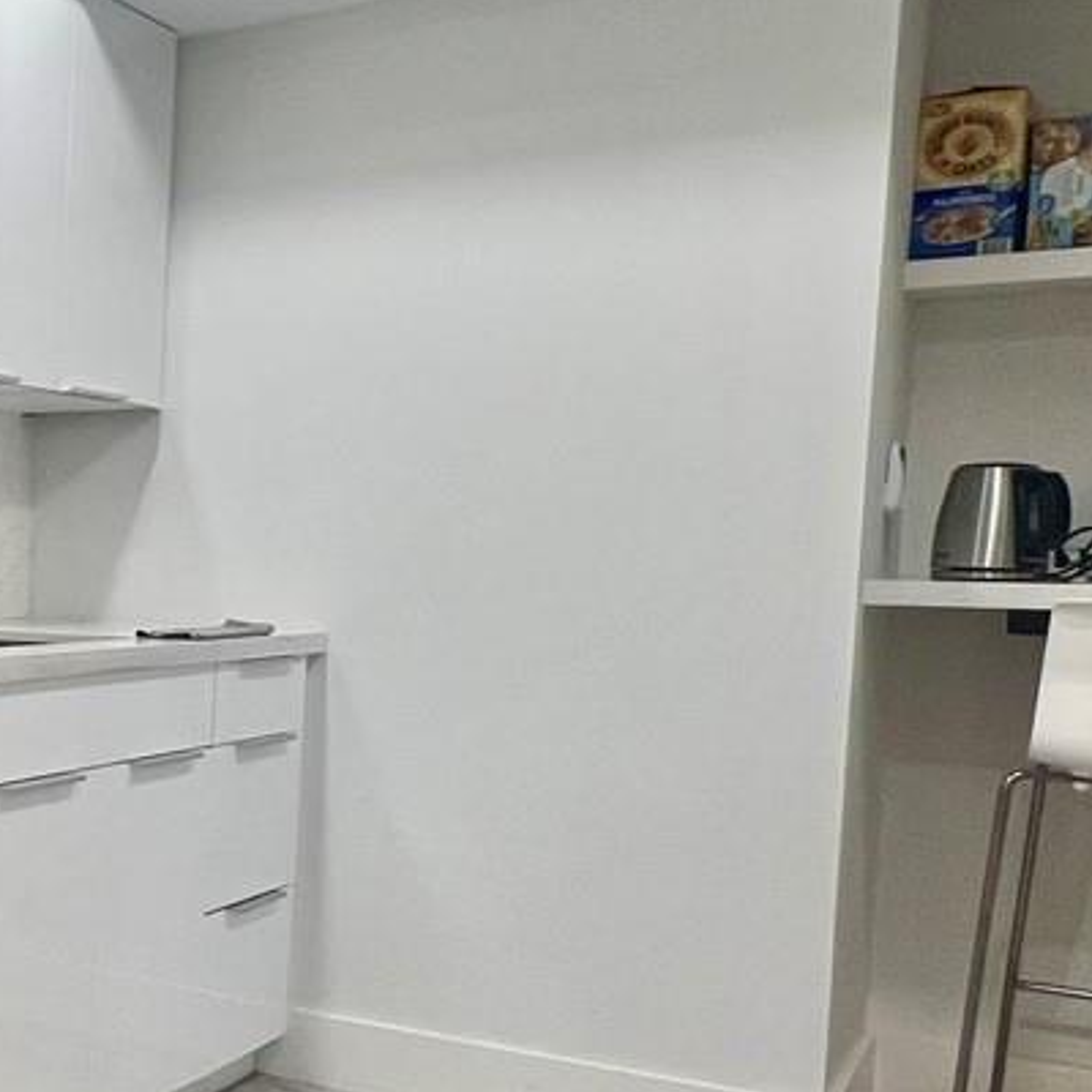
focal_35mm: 46
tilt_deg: -4.5
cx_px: -587
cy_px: 658
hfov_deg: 26.0
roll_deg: -0.7
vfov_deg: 36.6
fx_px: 1642
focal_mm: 1.57
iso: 160
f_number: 1.8
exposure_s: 1/120
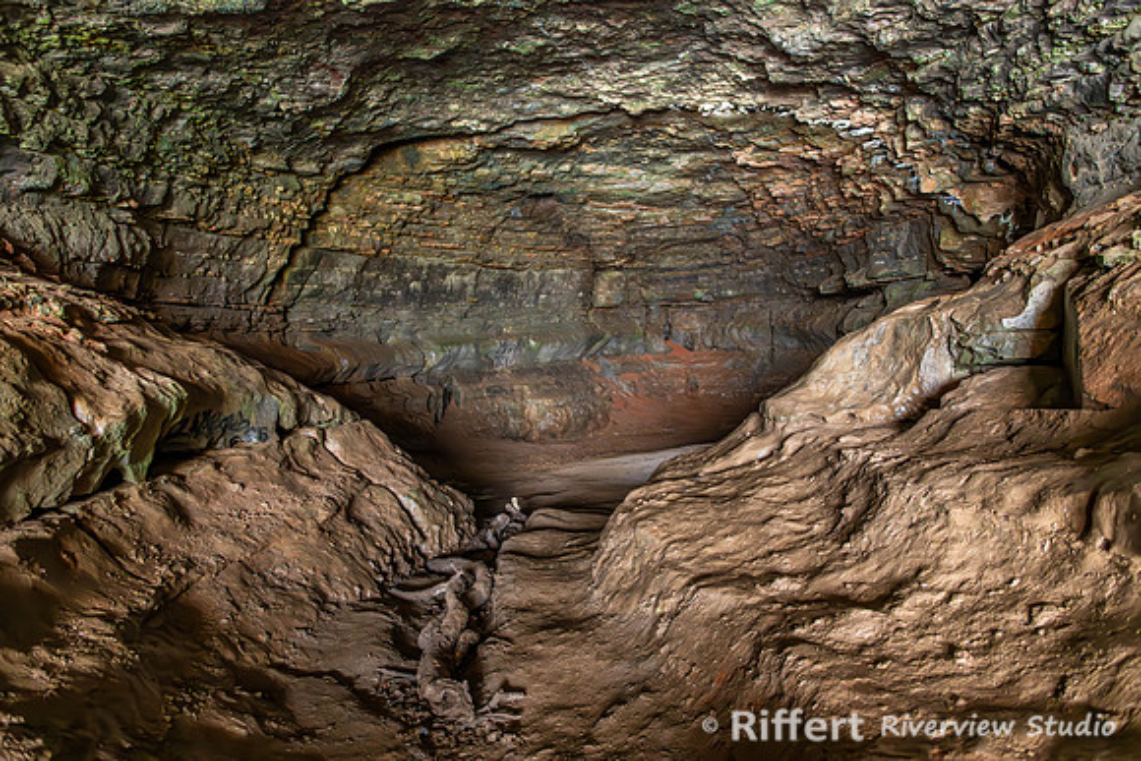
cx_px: 570
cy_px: 380
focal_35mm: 28
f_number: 3.5
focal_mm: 28
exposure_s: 1/160
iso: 10000
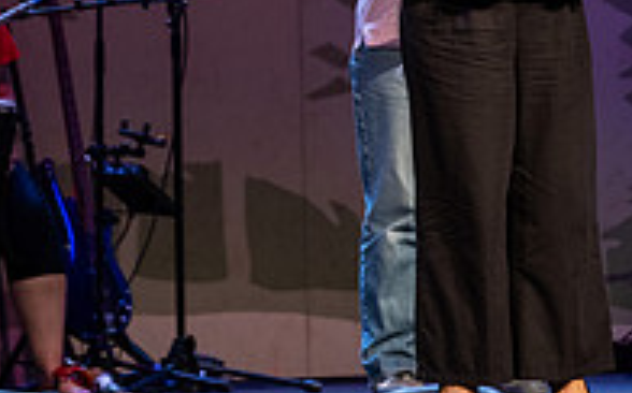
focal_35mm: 492
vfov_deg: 2.7
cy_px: -84
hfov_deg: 4.3
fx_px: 8465
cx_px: 474
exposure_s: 1/125
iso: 800
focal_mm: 140
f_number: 2.8
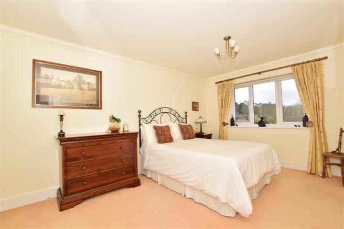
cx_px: 172
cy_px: 114
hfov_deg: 100.4
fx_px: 143
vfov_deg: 77.3
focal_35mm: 15
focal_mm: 10
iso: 500
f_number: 10
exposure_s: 1/200
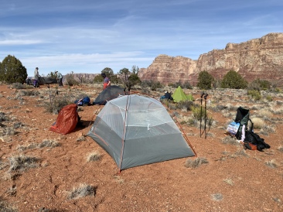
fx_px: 212
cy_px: 106
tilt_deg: -7.2
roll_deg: +0.1
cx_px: 142
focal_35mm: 26
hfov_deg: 67.3
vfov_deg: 53.0
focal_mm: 4.25
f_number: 1.8
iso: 32
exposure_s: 1/4115
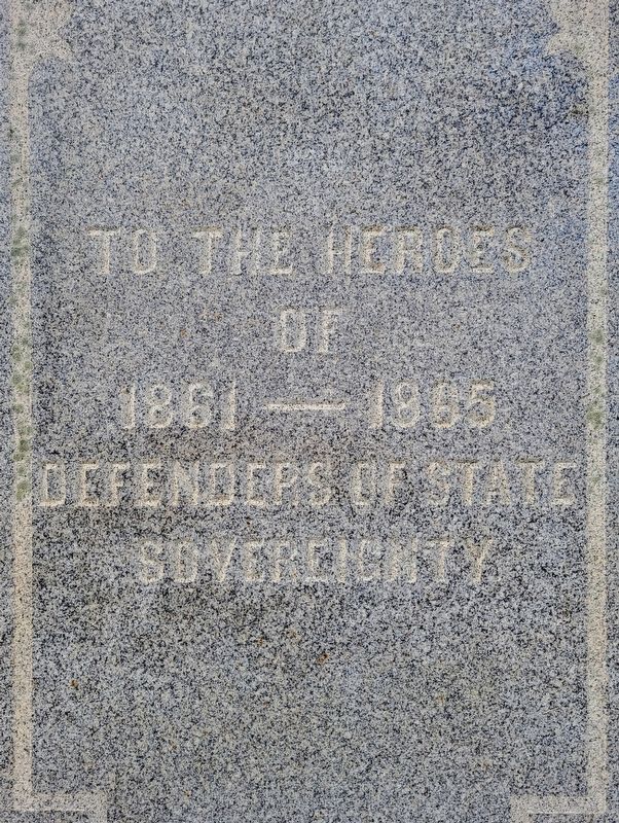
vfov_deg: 67.2
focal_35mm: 26
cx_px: 310
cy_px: 412
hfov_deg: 53.2
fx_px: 619
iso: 40
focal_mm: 5.4
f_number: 1.8
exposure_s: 1/499
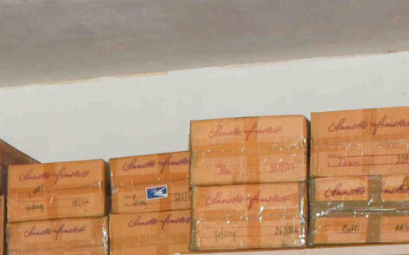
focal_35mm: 156
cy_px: 693
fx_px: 1738
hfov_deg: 12.3
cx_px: -324
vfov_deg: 7.6
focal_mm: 24
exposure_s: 1/250
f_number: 10
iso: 200
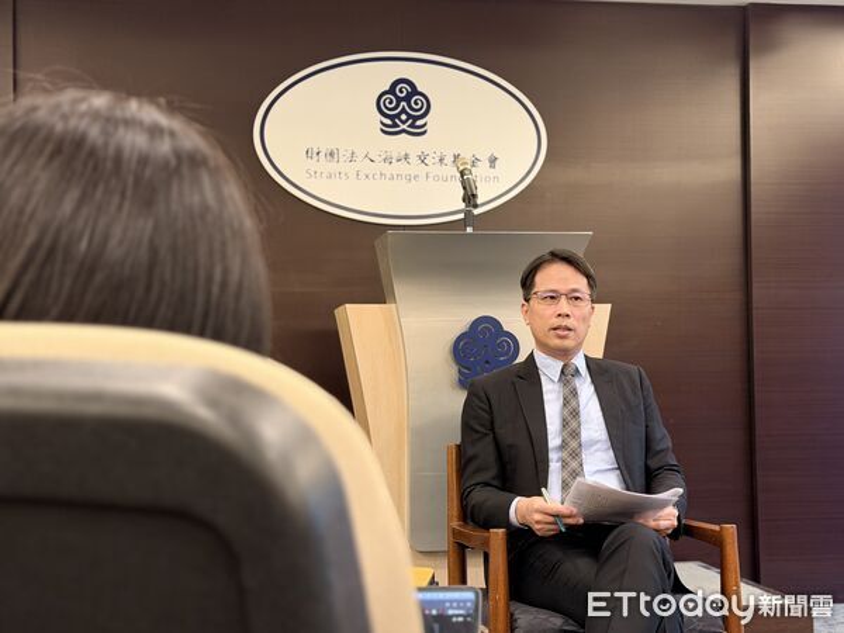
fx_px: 1170
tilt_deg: +1.0
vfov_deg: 30.3
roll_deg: +0.6
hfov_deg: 39.7
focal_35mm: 48
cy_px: 316
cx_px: 422
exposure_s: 1/40
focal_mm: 6.76
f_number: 1.78
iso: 250
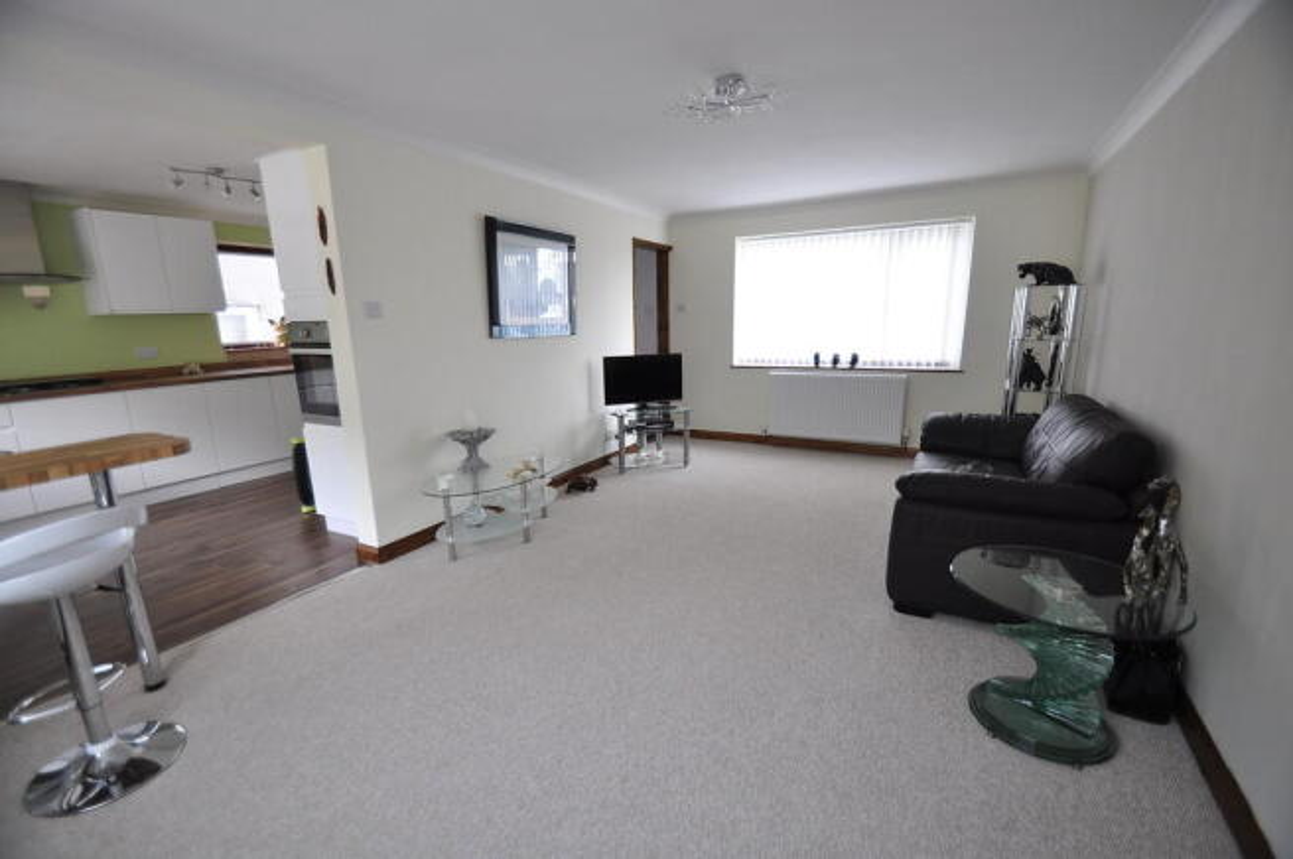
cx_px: 646
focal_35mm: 15
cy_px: 430
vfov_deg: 77.2
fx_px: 538
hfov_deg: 100.4
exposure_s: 1/50
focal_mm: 10
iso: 200
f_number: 3.5
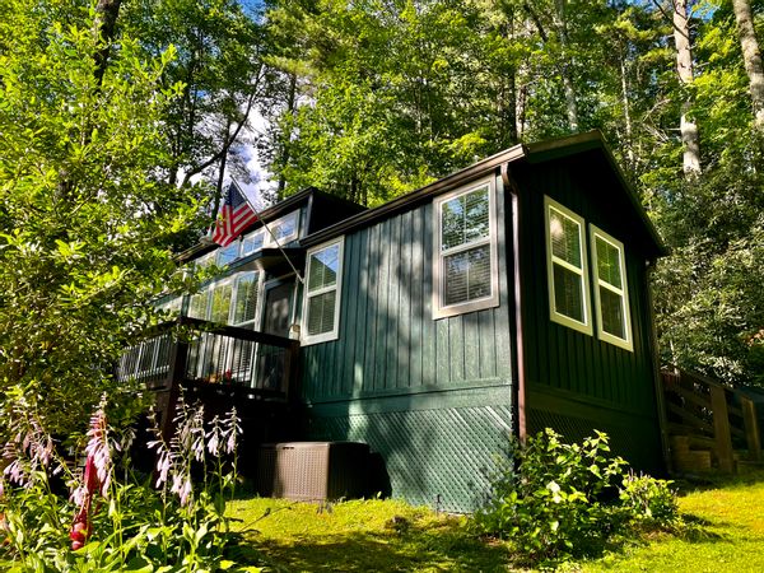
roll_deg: -2.0
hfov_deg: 67.3
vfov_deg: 53.1
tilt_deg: +18.8
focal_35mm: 26
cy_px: 286
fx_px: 574
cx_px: 382
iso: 32
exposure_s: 1/471
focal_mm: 4.2
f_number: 1.6
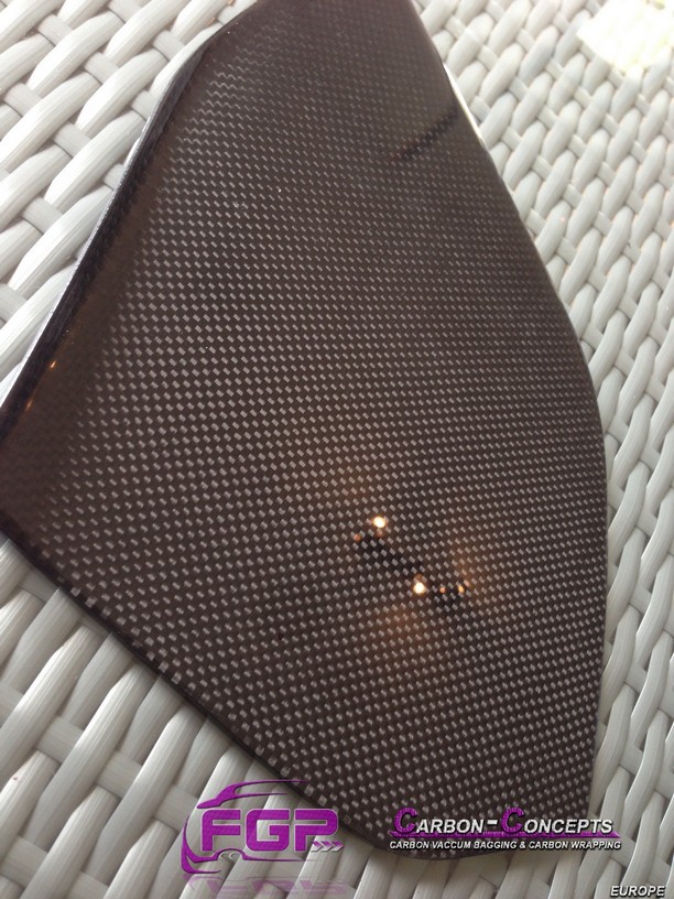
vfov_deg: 55.4
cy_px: 450
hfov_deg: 42.9
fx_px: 857
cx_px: 337
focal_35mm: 33
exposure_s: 1/24
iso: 50
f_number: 2.4
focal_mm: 4.12
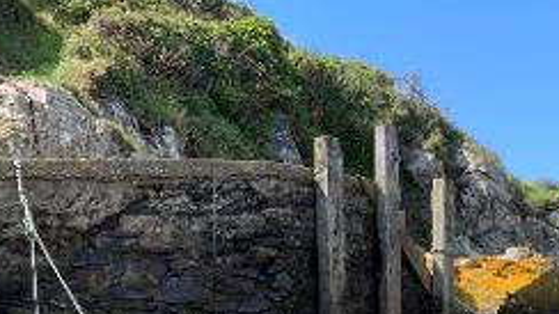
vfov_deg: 10.2
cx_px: 23
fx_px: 1719
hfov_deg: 18.1
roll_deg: +0.4
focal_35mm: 116
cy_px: 427
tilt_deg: -0.6
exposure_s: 1/276
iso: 16
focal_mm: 6
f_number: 2.4
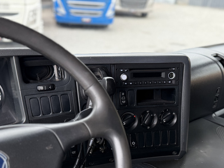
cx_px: 126
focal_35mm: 43
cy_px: 137
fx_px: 278
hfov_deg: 43.8
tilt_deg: -28.2
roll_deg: -4.6
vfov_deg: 32.6
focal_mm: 6.76
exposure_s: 1/389
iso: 80
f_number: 1.78
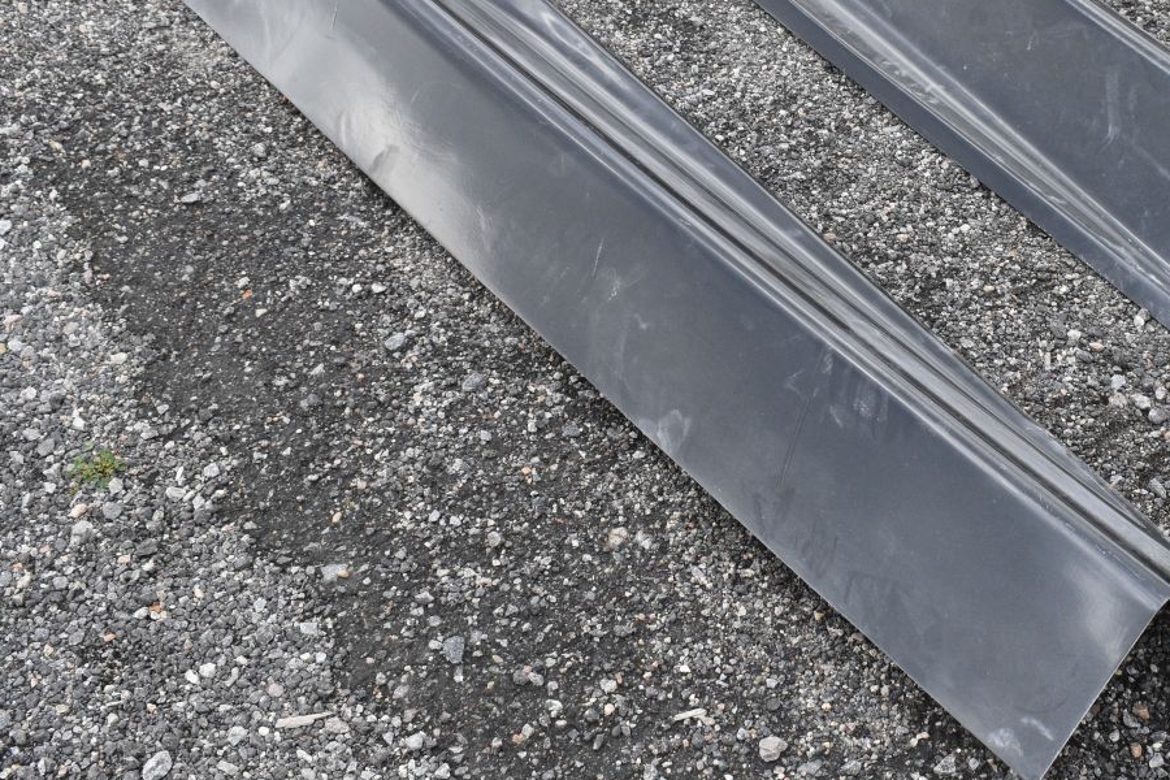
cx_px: 879
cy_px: 248
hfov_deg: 33.3
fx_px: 1913
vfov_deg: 22.9
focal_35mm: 59
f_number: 9
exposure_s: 1/320
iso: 1250
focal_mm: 23
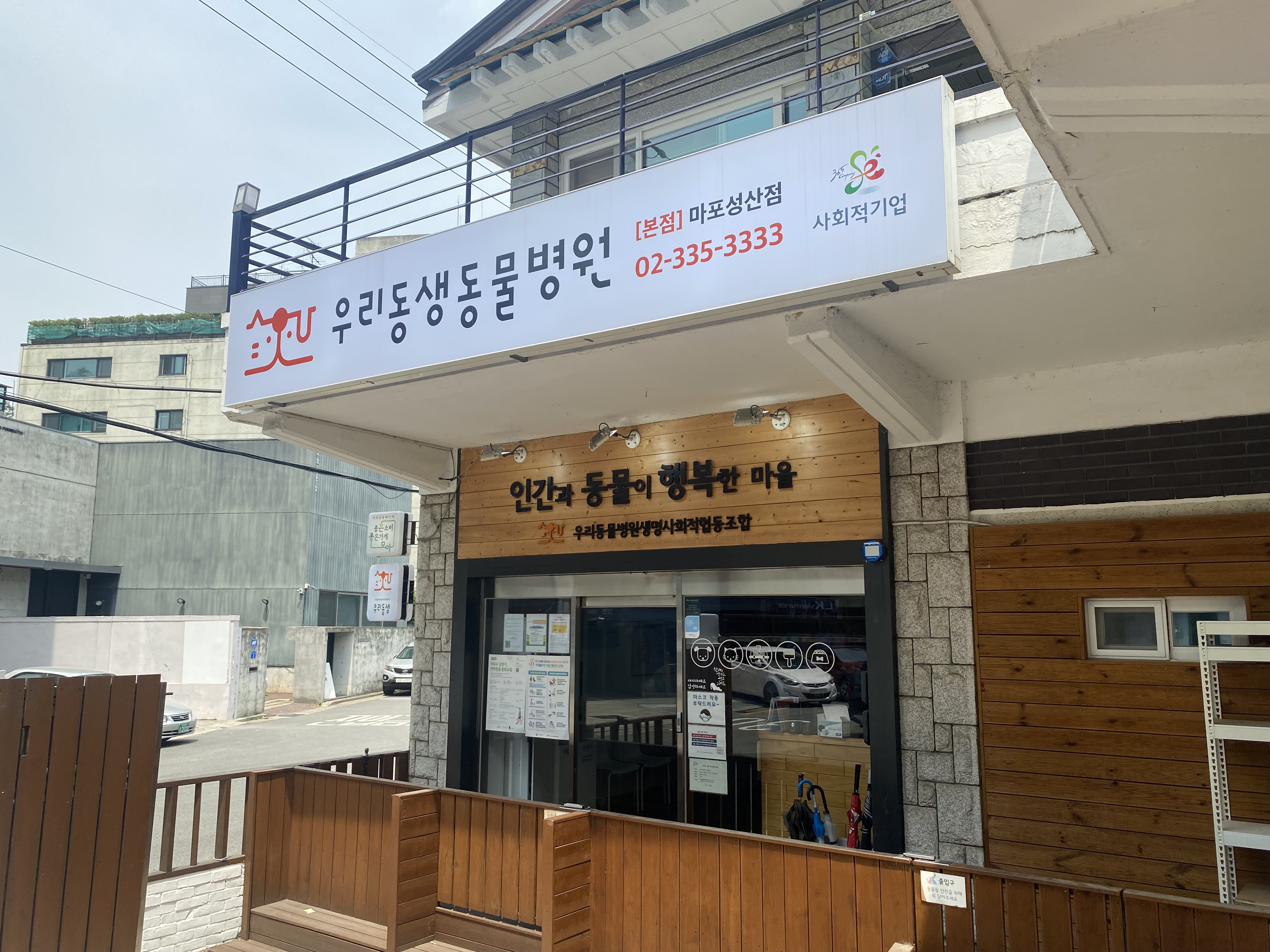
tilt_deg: +7.8
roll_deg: -0.7
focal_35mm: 26
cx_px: 635
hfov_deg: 67.3
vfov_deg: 53.1
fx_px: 954
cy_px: 476
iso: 32
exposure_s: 1/1996
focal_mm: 4.25
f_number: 1.8
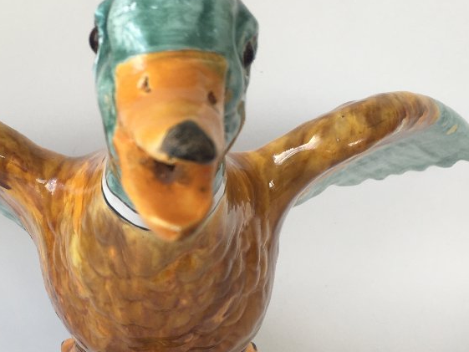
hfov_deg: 30.9
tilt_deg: -18.2
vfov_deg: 23.6
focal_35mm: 62
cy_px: 233
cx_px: 155
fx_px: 840
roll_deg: -0.2
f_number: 2.2
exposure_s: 1/189
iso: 25
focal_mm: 4.15
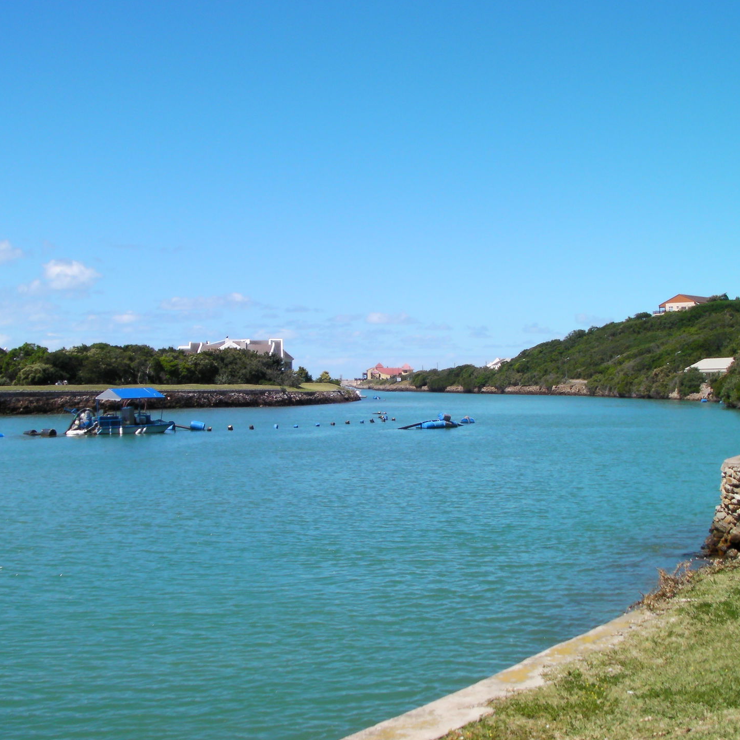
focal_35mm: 45
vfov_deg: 37.6
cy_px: 370
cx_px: 377
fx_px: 1088
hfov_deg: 37.6
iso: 50
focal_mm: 6.3
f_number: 4.5
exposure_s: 1/362
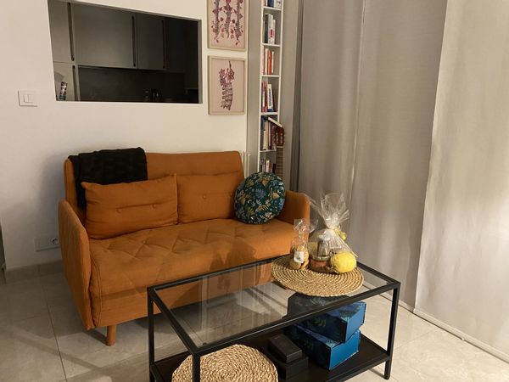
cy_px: 191
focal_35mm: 26
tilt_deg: -13.3
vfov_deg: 53.1
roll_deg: -1.4
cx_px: 254
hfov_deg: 67.3
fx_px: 382
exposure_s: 1/30
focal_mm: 4.25
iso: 640
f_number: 1.8
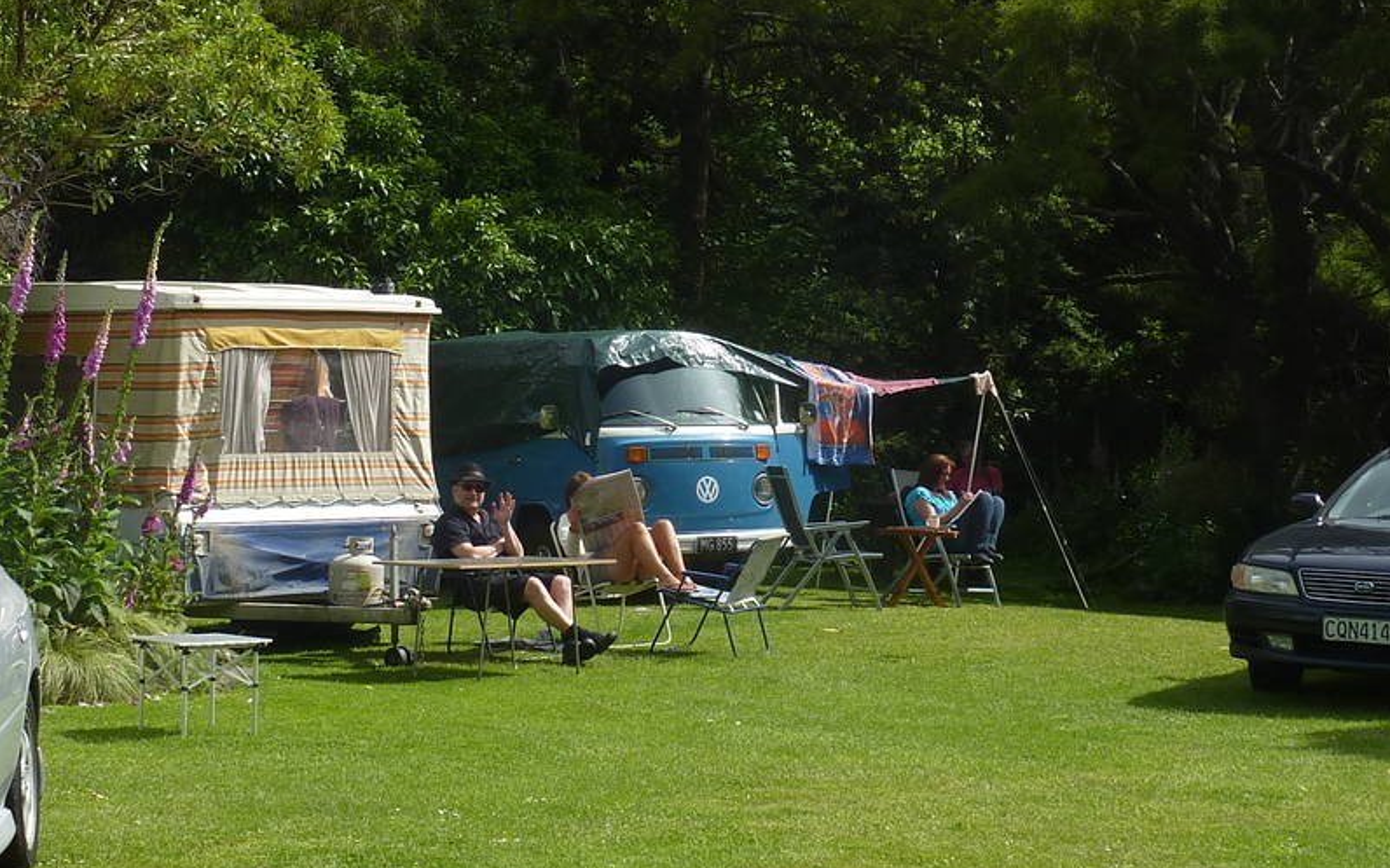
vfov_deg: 16.1
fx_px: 3068
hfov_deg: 25.5
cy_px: 433
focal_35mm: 81
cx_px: 697
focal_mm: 6.9
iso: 80
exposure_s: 1/400
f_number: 4.5
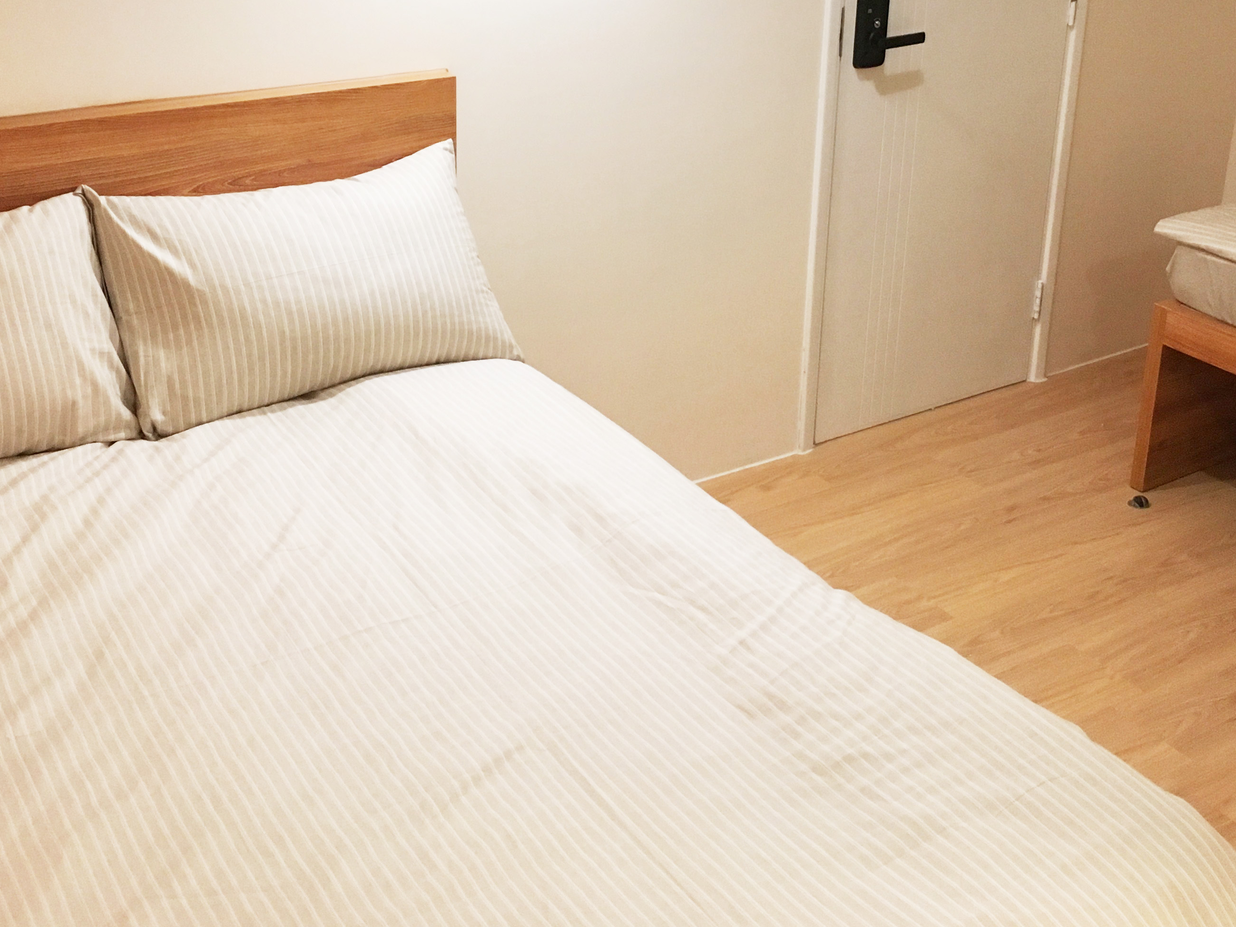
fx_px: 1607
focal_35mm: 45
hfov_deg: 42.0
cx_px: 662
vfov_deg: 31.6
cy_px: 231
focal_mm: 4.15
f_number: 2.2
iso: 160
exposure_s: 1/33
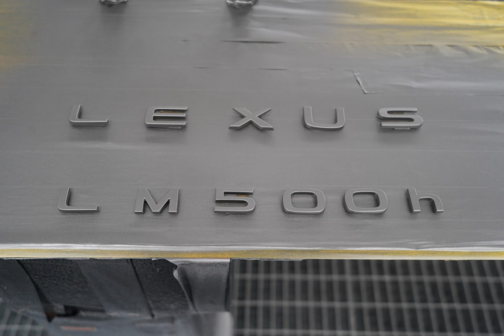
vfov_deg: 37.9
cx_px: 252
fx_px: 490
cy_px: 168
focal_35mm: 35
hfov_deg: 54.4
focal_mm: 35
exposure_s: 1/60
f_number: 4.5
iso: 1600
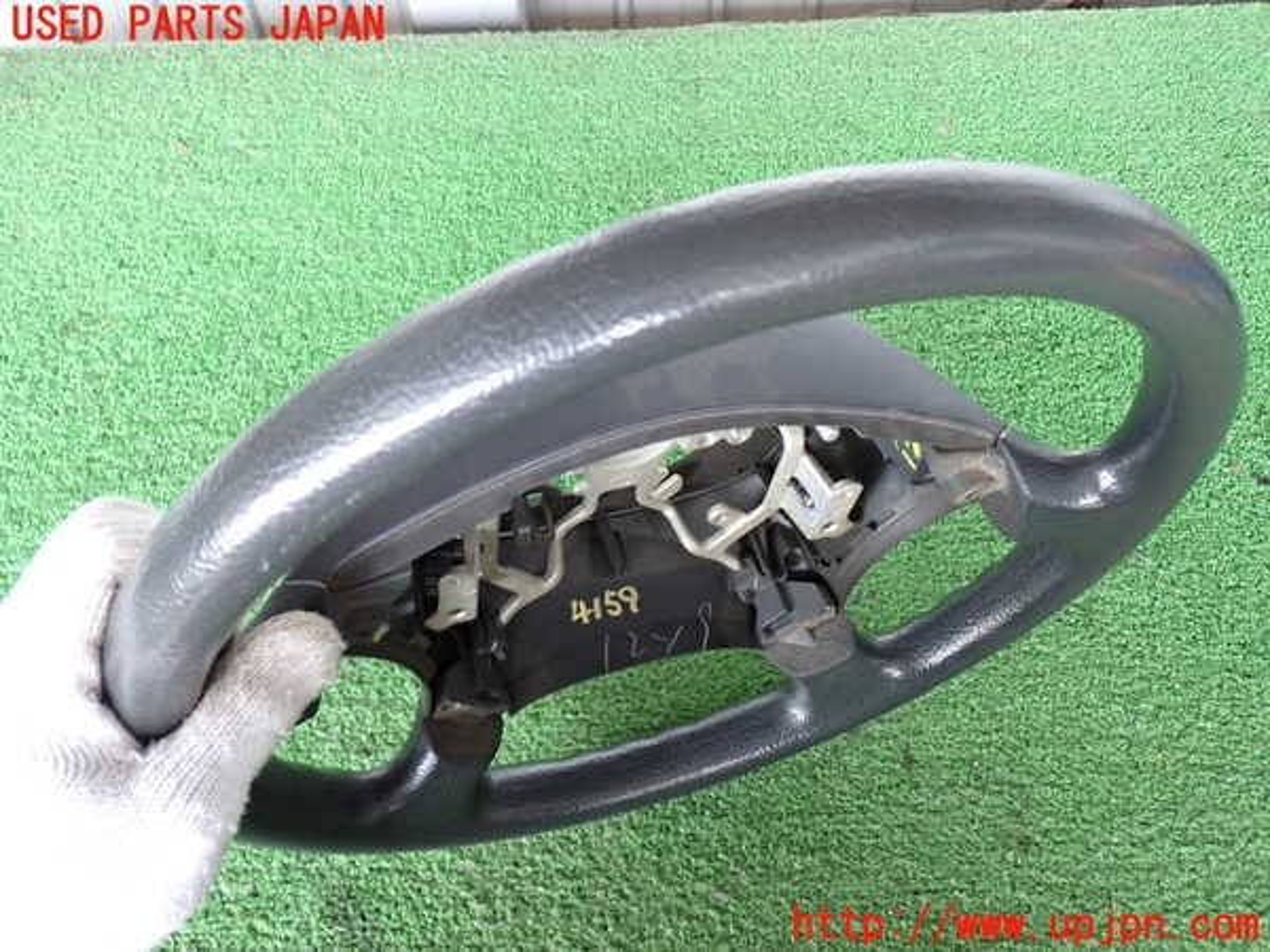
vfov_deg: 46.8
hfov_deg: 60.0
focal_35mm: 30
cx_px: 635
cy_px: 476
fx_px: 1101
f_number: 2.3
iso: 320
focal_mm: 5.4
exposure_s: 1/30
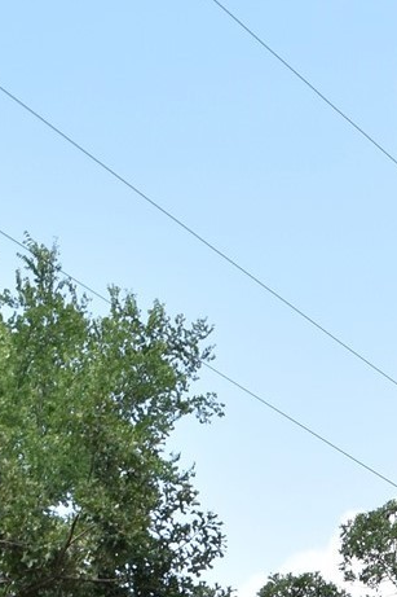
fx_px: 2632
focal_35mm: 159
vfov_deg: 12.3
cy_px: 922
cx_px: 486
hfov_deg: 8.5
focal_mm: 24
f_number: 7.1
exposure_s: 1/250
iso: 200
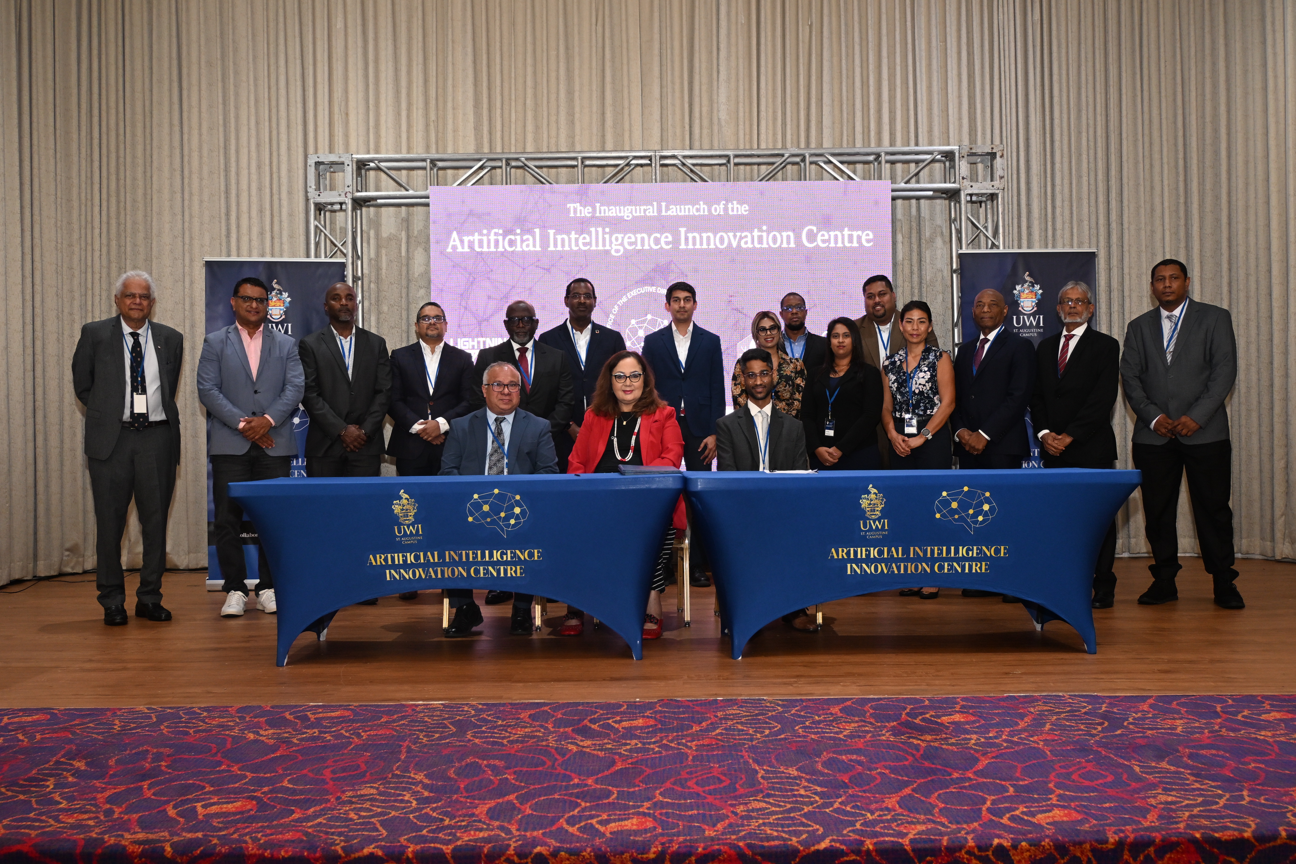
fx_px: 1161
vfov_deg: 40.8
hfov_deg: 58.3
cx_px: 648
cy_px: 432
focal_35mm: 32
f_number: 4
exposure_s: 1/60
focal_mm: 21.5
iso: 720
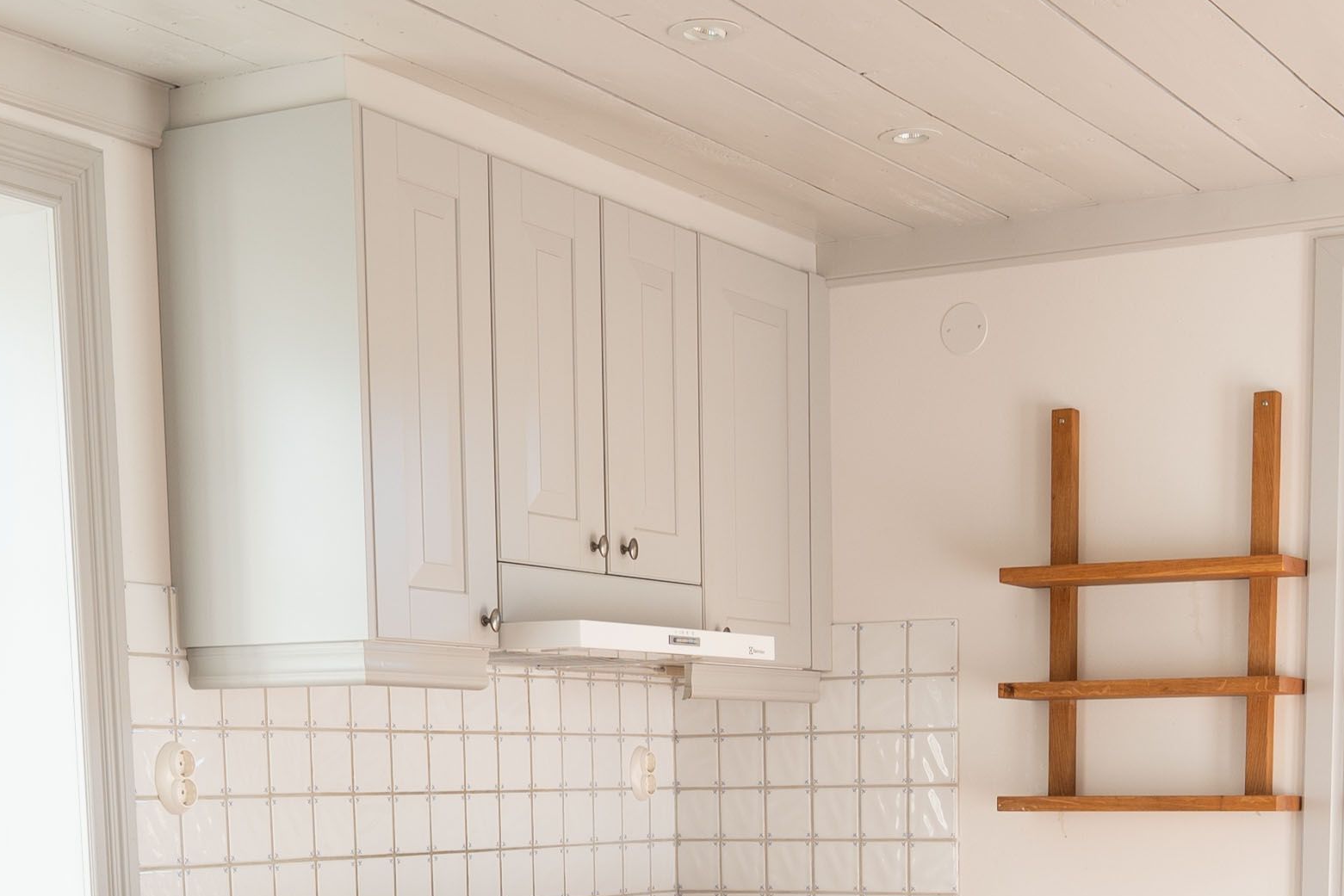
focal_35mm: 62
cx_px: 750
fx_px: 2315
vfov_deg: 20.2
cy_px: 1136
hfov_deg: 32.3
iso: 125
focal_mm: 16
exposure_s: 1/50
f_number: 5.6
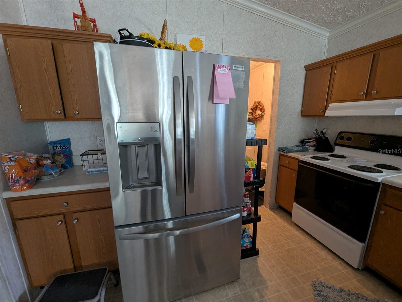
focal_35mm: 13
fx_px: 151
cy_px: 151
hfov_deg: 106.2
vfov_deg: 89.9
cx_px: 201
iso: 248
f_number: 2.2
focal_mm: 1.95
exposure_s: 1/25
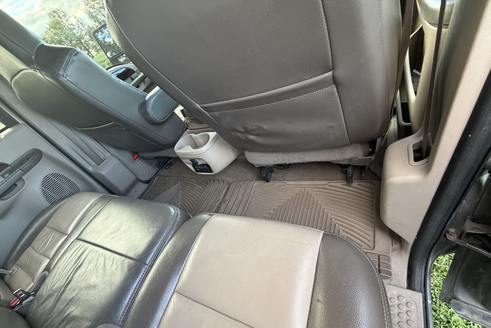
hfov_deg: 100.4
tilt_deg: -42.8
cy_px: 190
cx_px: 253
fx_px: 205
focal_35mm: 15
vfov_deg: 76.8
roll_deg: +34.7
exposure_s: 1/94
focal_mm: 2.22
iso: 320
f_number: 2.2
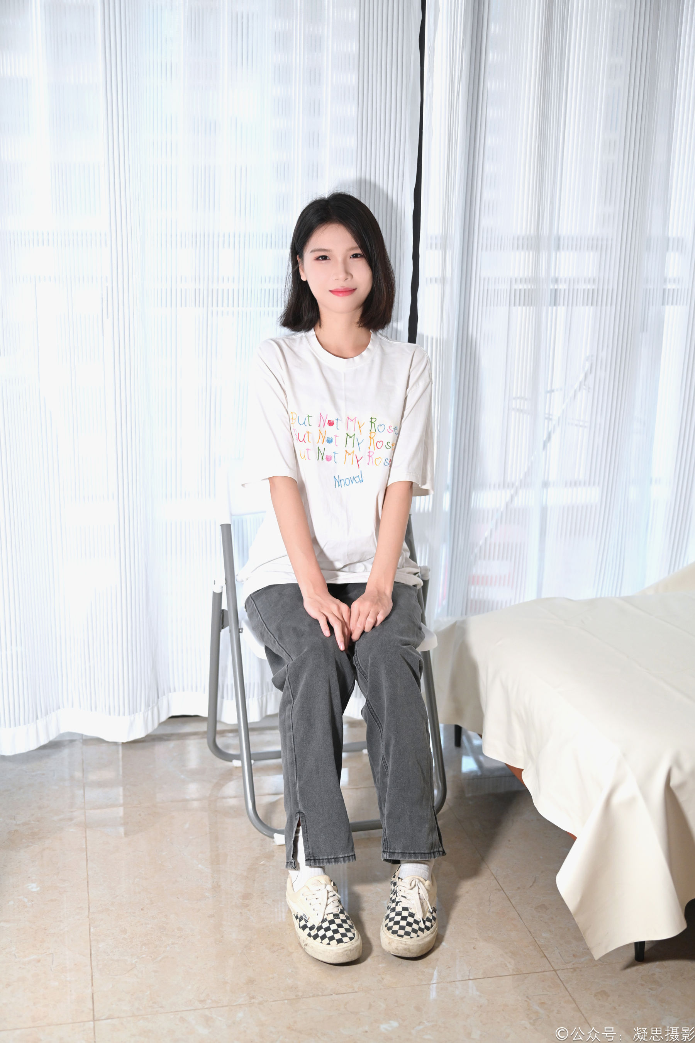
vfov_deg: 44.5
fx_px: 1274
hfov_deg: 30.5
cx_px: 348
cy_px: 522
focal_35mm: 44
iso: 1600
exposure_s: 1/100
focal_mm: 44
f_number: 2.2
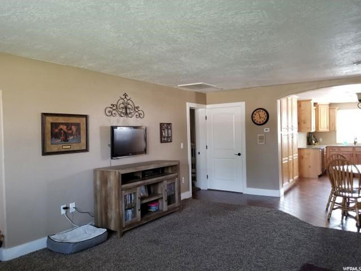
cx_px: 180
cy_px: 136
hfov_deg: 67.3
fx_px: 271
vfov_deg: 53.1
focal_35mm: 26
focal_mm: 4.3
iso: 200
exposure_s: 1/28
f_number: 1.7
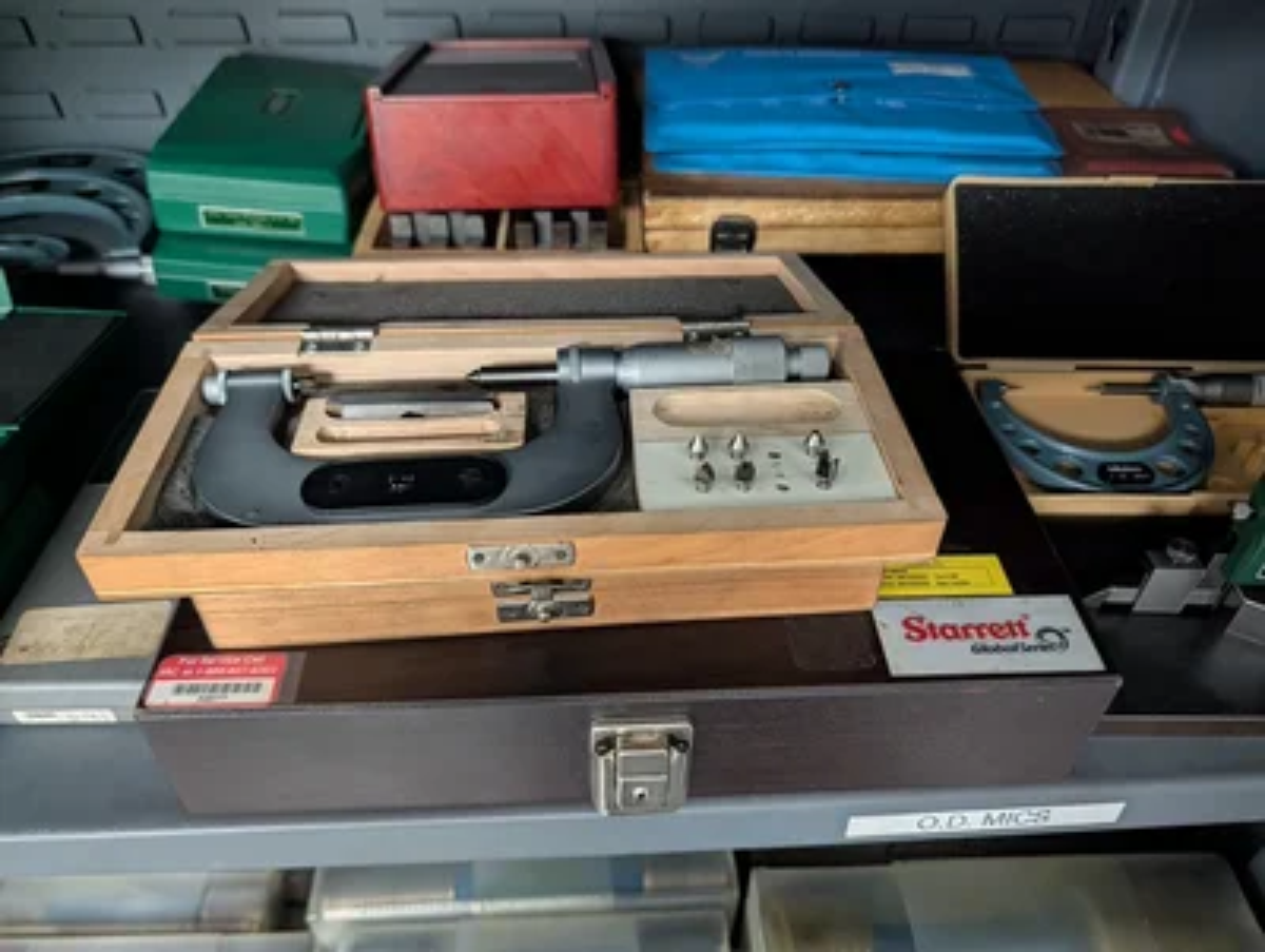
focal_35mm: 24
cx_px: 632
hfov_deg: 71.5
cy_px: 476
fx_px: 878
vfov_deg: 56.9
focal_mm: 6.9
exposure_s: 1/120
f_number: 1.68
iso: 1378
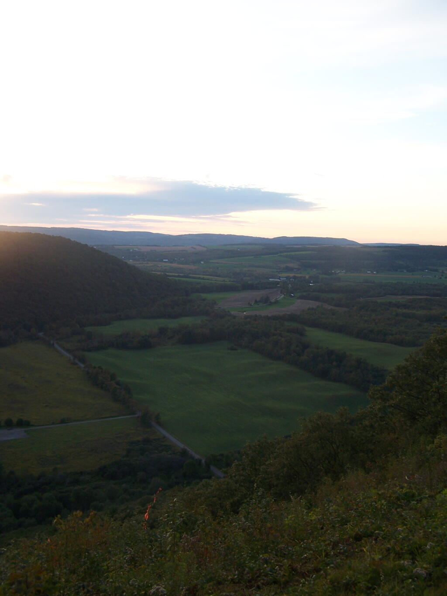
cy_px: 298
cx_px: 224
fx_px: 654
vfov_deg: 49.0
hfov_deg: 37.7
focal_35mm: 38
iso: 80
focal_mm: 6.3
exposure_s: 1/125
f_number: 2.8
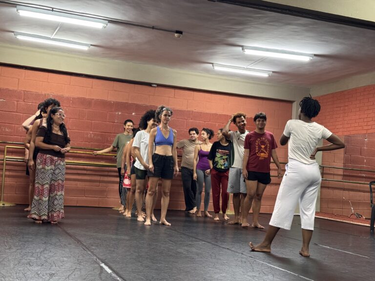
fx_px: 520
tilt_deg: +3.0
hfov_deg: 39.7
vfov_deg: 30.3
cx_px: 188
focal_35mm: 48
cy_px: 140
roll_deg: -3.8
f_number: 1.78
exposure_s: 1/40
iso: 250
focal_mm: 6.76
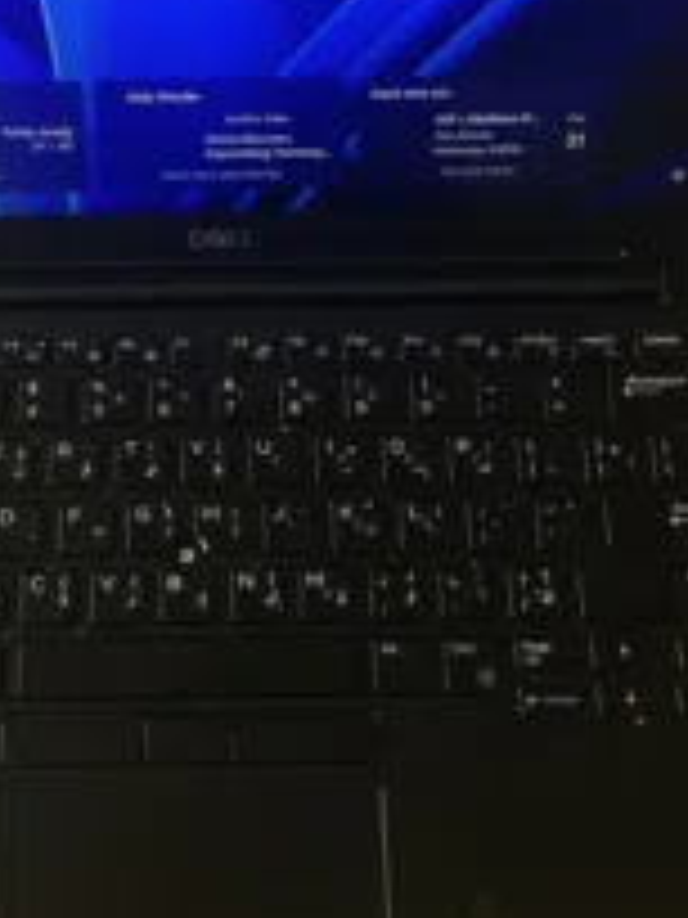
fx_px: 1352
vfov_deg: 37.2
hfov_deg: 28.3
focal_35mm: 51
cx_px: 216
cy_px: 328
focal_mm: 4.25
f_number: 1.8
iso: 200
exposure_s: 1/60
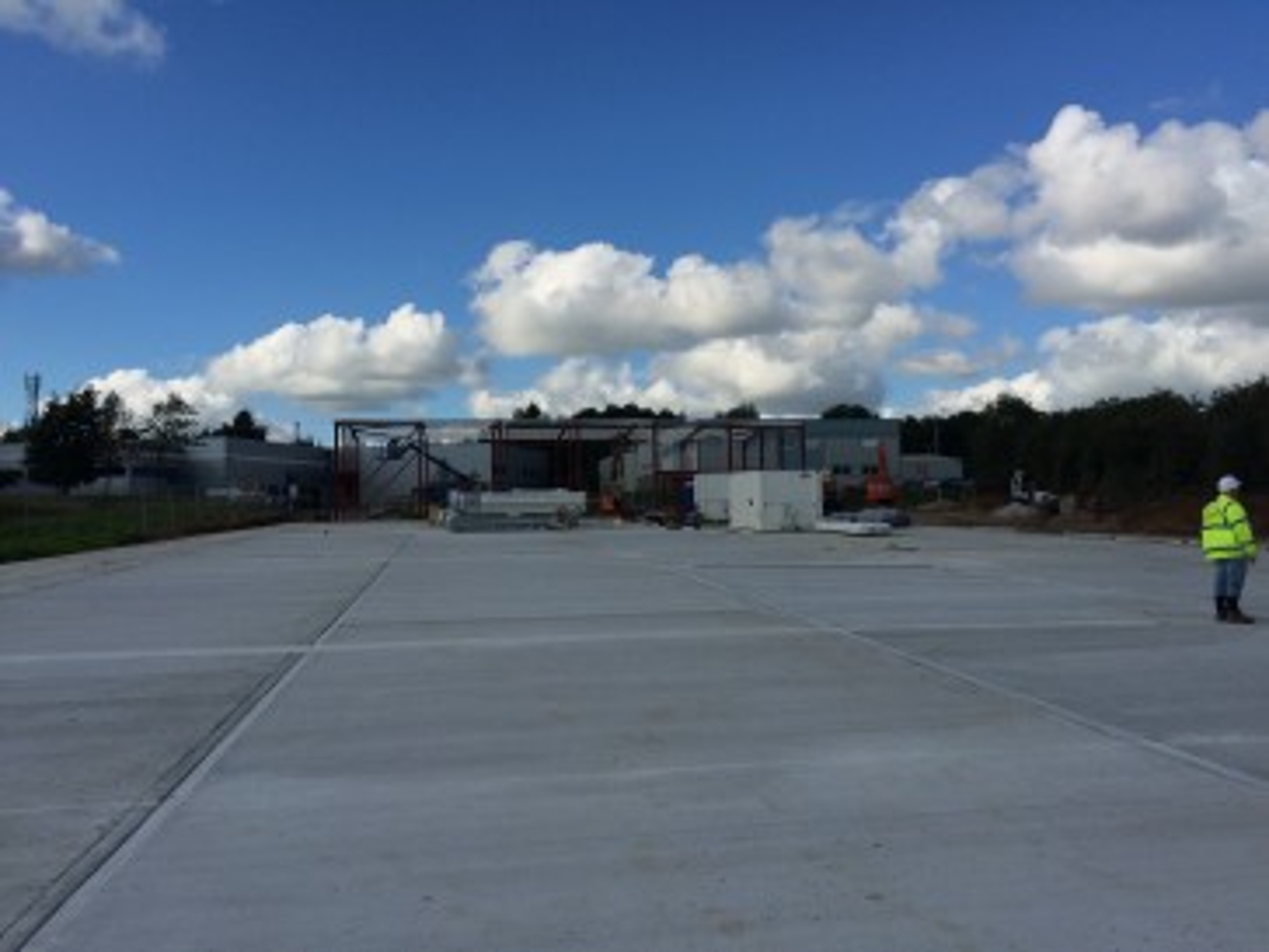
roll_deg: +0.8
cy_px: 476
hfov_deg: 61.7
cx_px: 634
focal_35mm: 29
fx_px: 1063
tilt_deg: +0.9
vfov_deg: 48.2
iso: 32
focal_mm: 4.15
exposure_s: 1/2933
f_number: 2.2
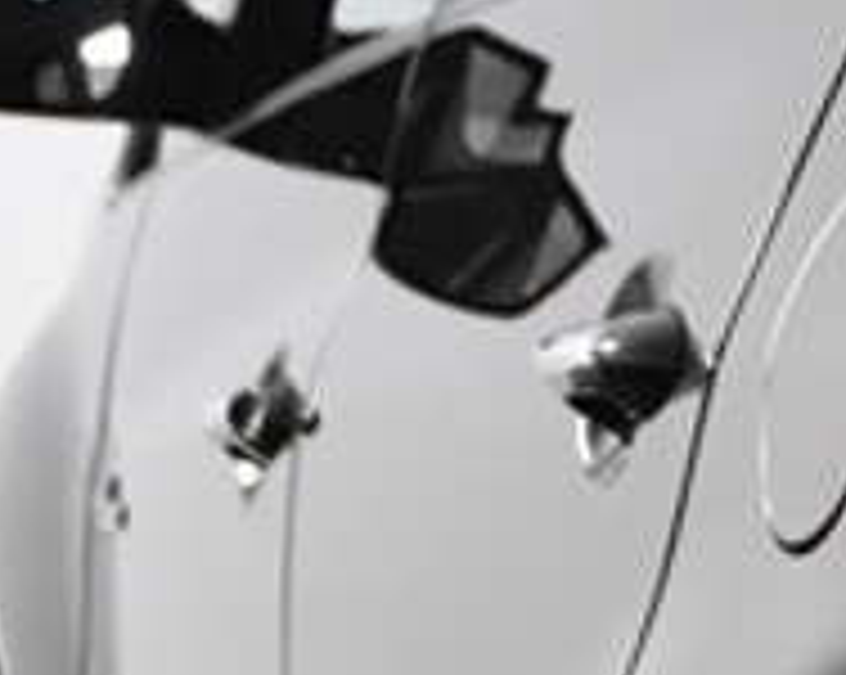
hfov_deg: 6.6
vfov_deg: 5.6
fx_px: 6828
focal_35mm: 273
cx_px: 2236
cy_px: 650
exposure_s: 1/80
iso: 1600
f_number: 4.5
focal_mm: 26
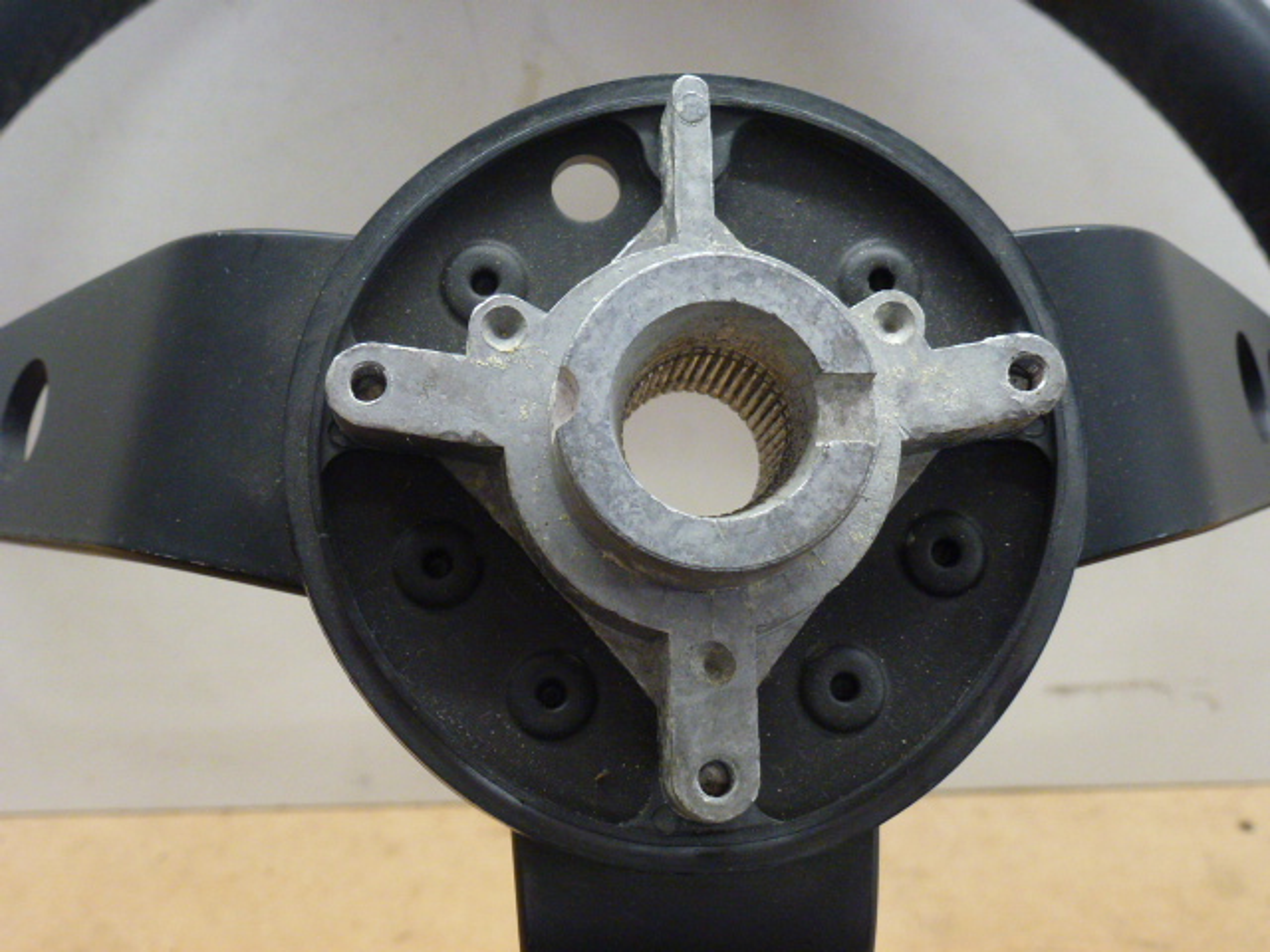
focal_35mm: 45
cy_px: 476
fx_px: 1651
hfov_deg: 42.1
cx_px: 635
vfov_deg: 32.2
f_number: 4
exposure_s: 1/50
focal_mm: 8
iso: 400
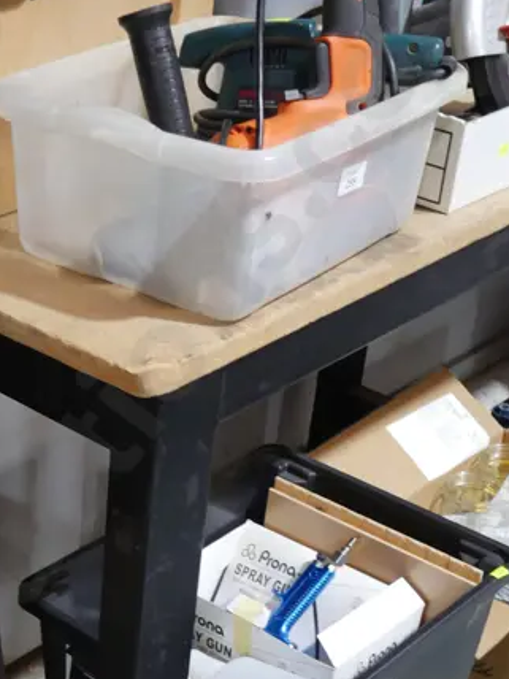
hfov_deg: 21.3
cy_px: 550
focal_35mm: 67
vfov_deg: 28.3
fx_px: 1314
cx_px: 25
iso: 640
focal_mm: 14
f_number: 3.5
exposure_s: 1/60
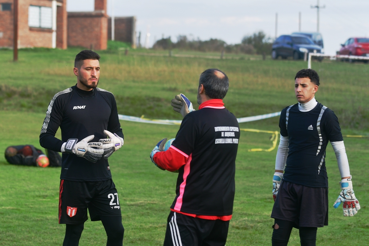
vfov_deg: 10.2
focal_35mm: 135
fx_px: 1384
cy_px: 123
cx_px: 184
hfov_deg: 15.2
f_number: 3.5
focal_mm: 90
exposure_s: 1/320
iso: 125
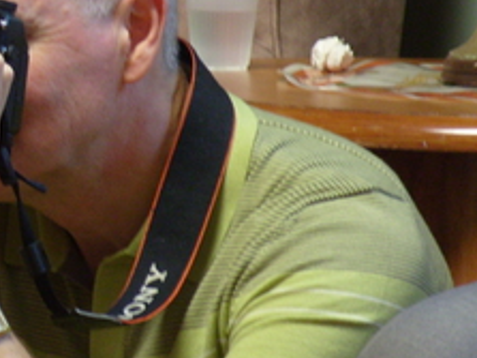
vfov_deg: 3.0
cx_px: -203
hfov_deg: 3.9
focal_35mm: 502
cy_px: 0
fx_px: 6914
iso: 200
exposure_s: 1/10
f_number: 4.5
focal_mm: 39
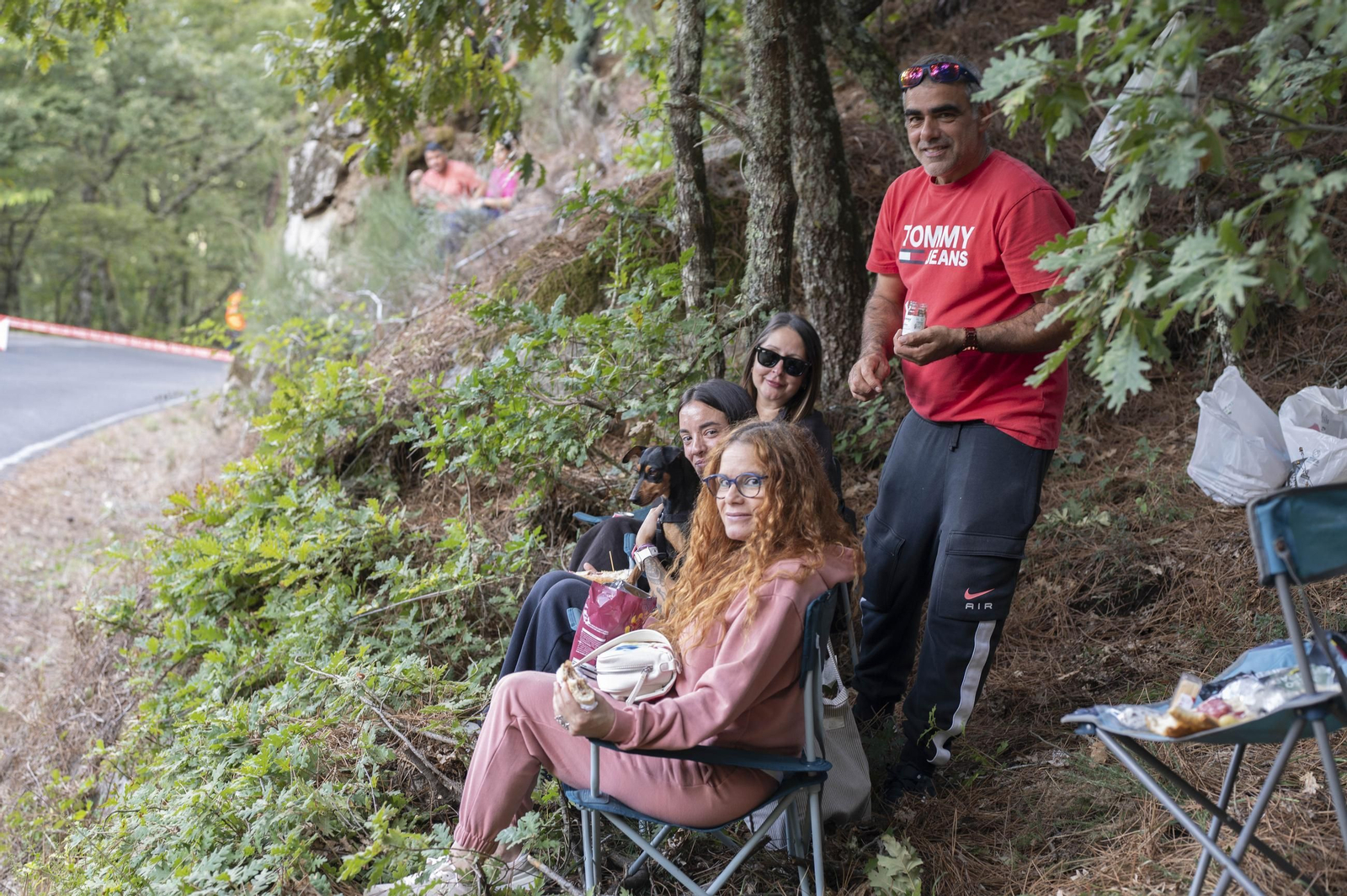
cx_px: 674
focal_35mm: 50
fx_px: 1870
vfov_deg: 27.0
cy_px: 448
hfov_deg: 39.6
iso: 250
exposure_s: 1/60
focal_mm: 50
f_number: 3.5
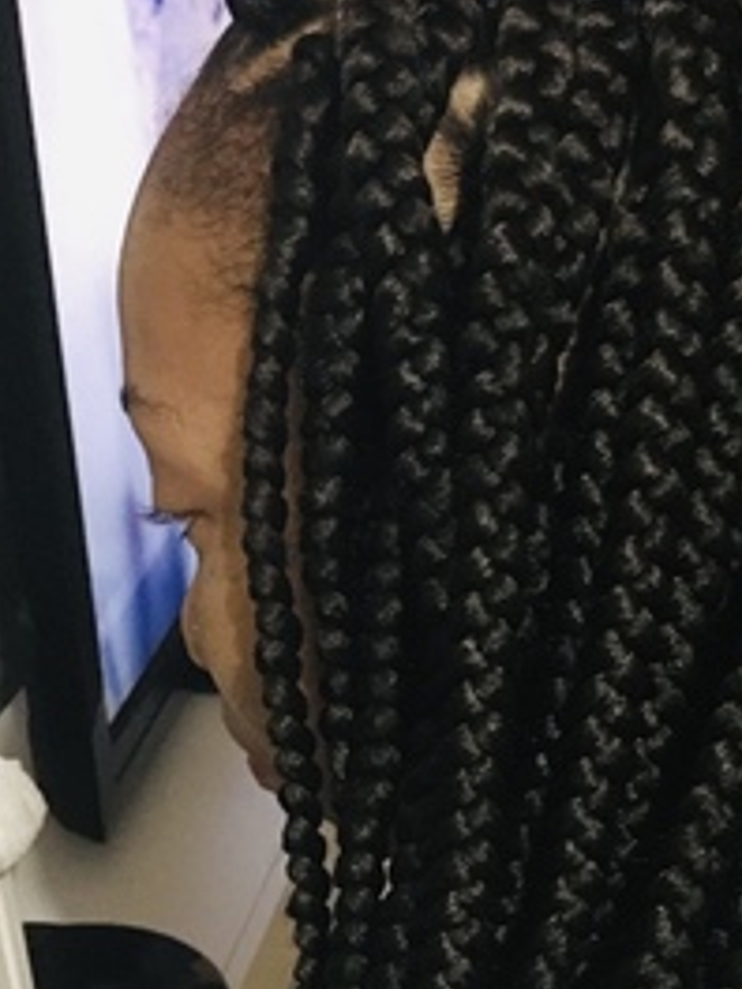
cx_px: 603
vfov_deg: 28.9
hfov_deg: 21.9
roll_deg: +0.4
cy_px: 760
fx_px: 1886
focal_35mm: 66
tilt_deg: -26.5
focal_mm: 4.15
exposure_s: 1/4
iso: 320
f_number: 2.2
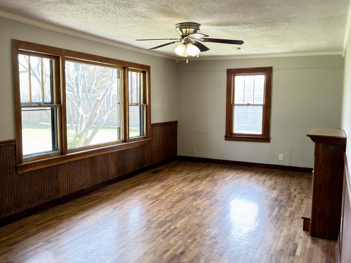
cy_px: 132
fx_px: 355
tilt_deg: -5.1
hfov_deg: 52.6
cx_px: 176
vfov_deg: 40.7
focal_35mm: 35
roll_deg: -0.5
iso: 200
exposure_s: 1/120
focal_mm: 6.76
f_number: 1.78
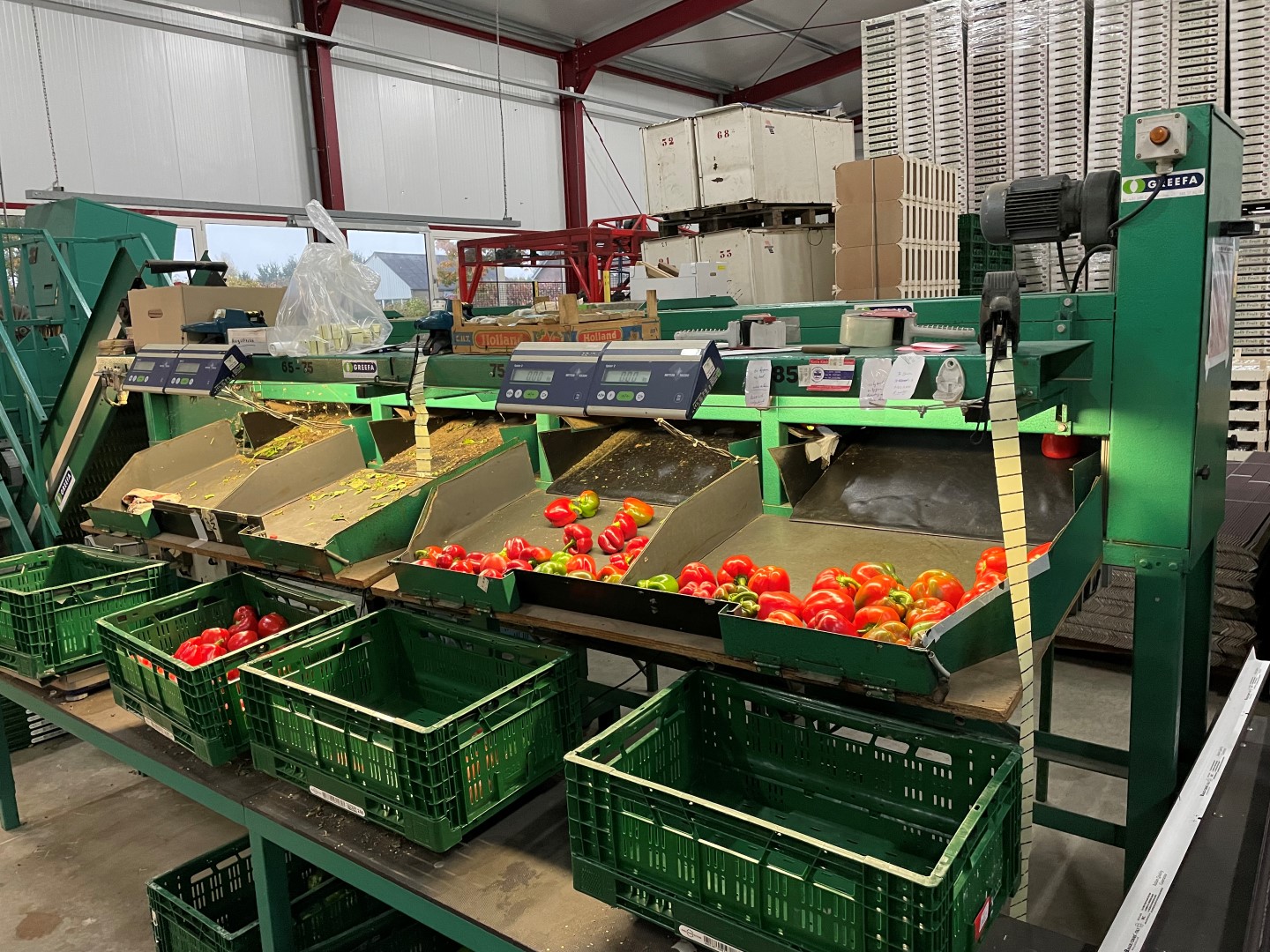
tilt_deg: -8.0
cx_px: 635
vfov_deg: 53.1
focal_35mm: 26
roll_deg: +2.2
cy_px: 476
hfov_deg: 67.3
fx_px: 954
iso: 320
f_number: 1.6
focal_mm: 4.2
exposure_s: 1/50
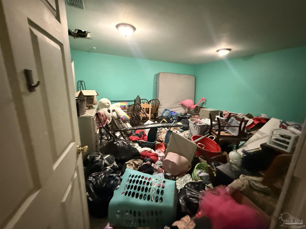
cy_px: 114
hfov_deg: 102.1
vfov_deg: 85.7
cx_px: 153
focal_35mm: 14
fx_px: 124
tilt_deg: -14.8
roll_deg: -1.2
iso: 1600
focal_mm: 2.22
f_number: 2.2
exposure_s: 1/30
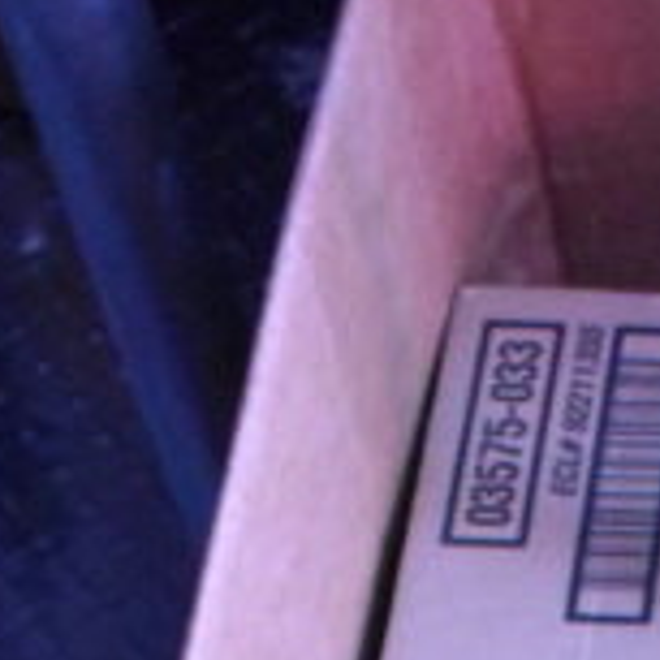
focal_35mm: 152
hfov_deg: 10.6
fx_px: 3279
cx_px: 1285
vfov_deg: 10.6
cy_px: 1301
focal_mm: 20
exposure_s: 1/30
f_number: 3.5
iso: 7200
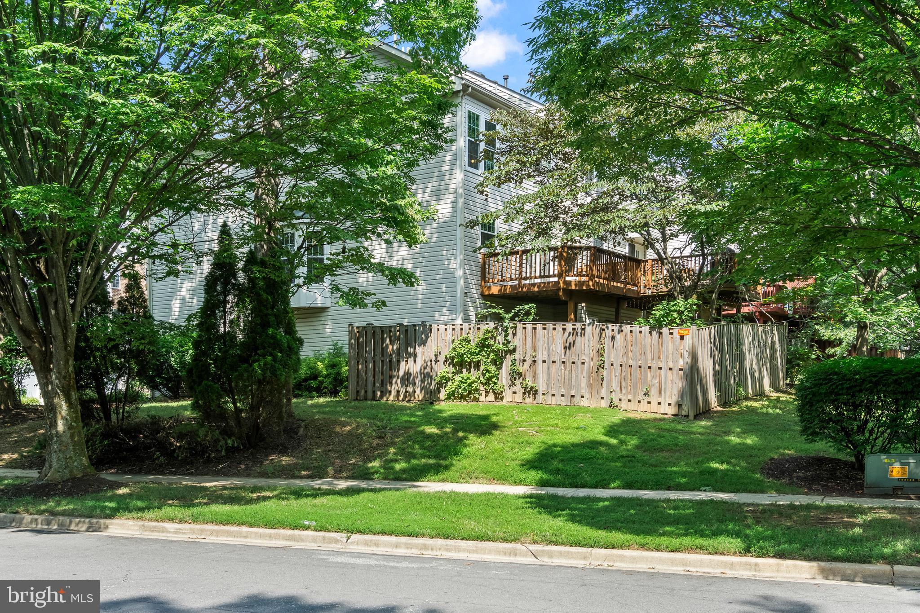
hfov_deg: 55.1
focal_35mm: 34
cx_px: 460
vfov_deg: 38.4
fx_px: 882
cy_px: 306
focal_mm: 23
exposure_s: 1/80
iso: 100
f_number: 8
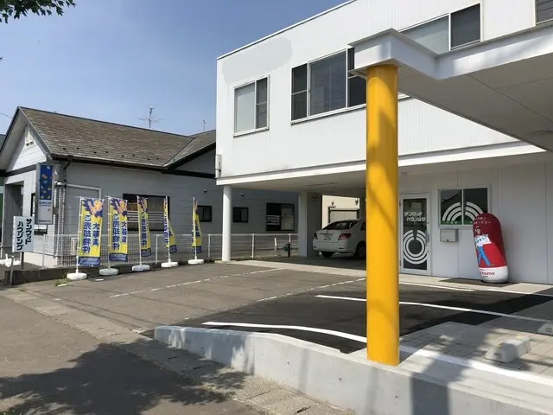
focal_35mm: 28
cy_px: 208
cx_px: 276
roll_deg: -0.5
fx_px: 447
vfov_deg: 49.7
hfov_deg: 63.4
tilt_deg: +3.1
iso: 20
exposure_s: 1/3003
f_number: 1.8
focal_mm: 4
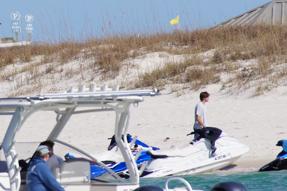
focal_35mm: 1161
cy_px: 76
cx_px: 14
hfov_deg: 1.8
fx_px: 9246
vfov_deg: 1.2
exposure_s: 1/500
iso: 100
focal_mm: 280
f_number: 8
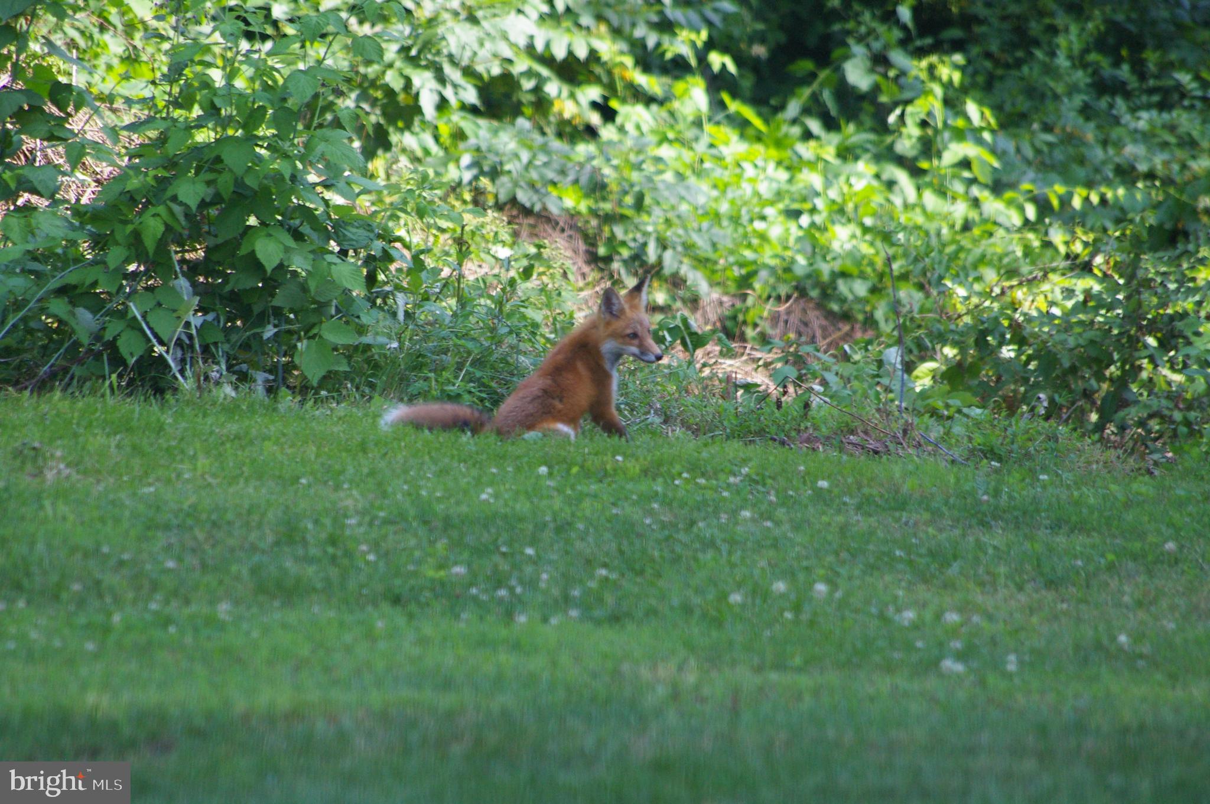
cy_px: 402
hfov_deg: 4.6
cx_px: 605
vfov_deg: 3.0
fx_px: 15109
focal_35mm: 450
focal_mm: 300
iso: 800
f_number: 8
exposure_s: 1/250
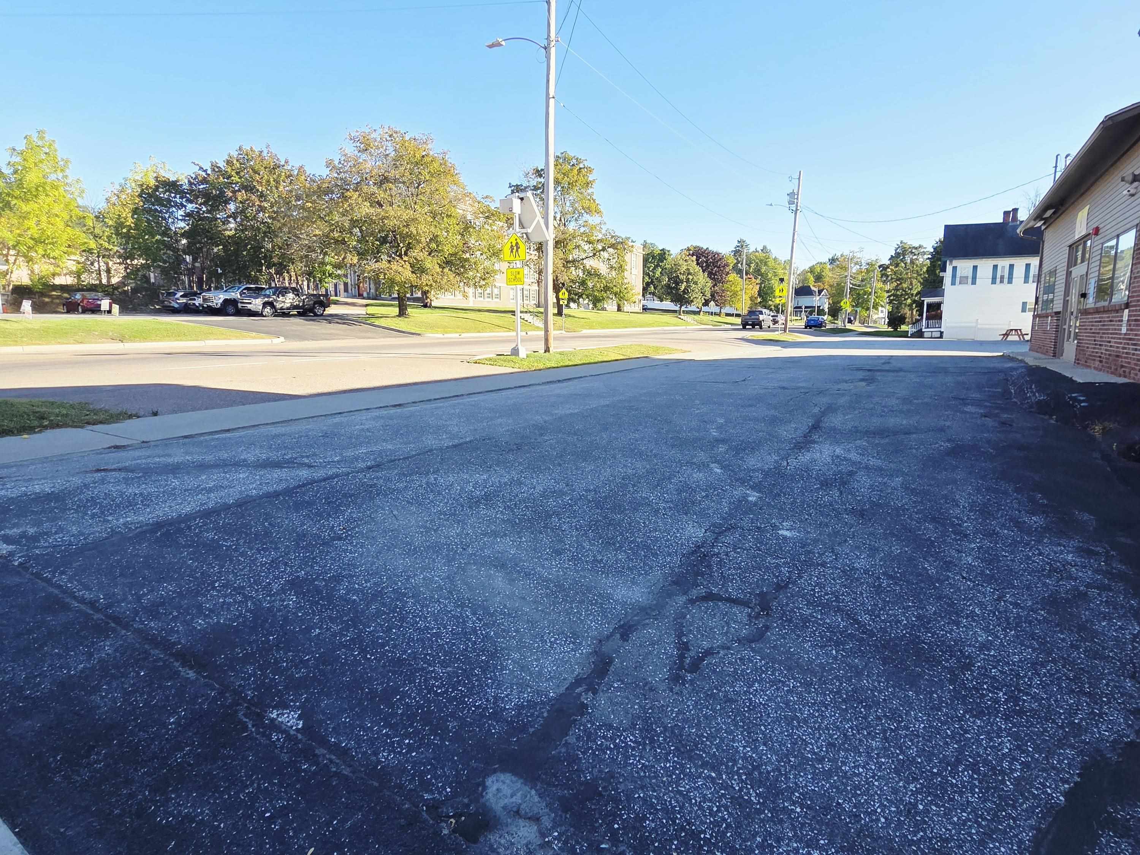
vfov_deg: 89.9
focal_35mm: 13
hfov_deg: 106.2
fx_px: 428
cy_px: 428
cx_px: 570
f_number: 2.2
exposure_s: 1/2000
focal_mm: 2.2
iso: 125
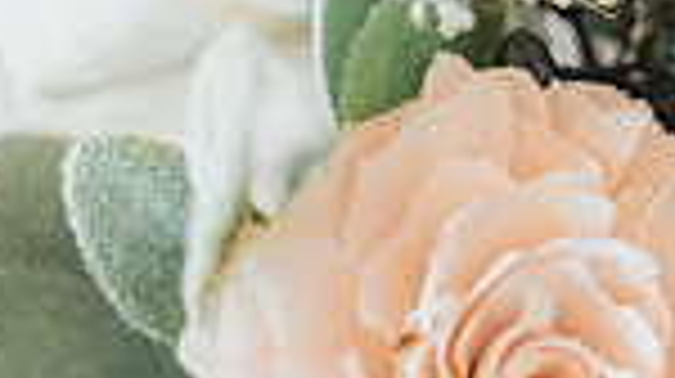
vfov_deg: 5.9
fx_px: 3647
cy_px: 281
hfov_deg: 10.2
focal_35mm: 204
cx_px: 1058
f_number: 1.4
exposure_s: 1/320
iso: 500
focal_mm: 50
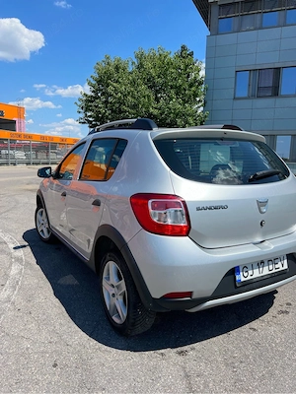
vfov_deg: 67.3
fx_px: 296
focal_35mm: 26
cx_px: 148
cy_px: 197
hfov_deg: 53.1
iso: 50
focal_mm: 5.7
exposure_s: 1/4274
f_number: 1.5
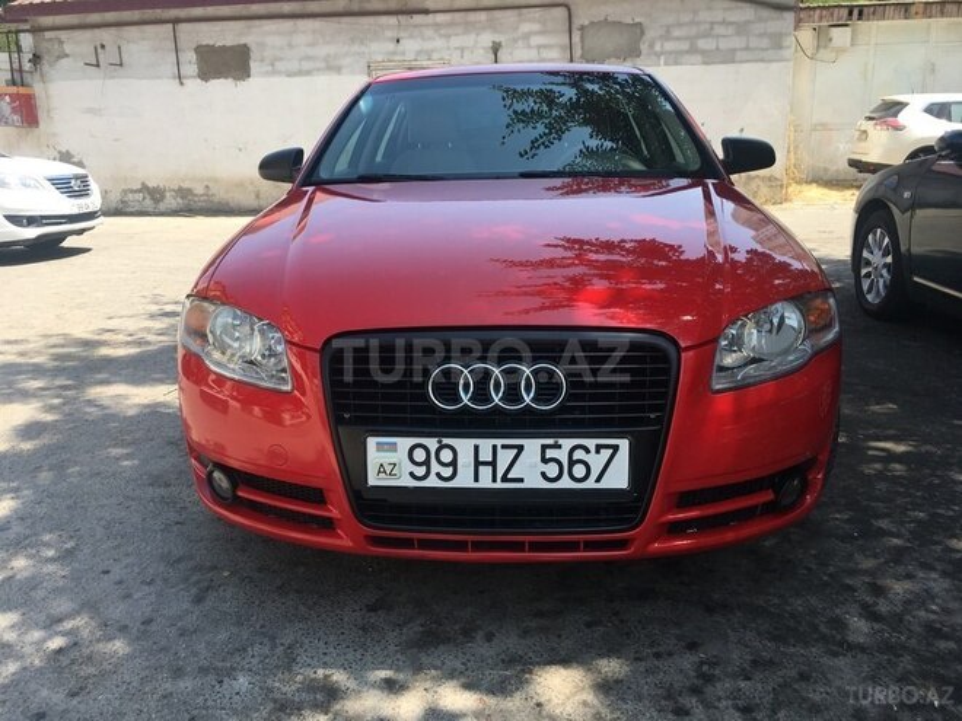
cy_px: 360
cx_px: 481
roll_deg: +2.6
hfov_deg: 61.7
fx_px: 806
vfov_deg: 48.2
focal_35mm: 29
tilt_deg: -13.9
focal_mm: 4.15
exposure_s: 1/553
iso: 25
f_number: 2.2
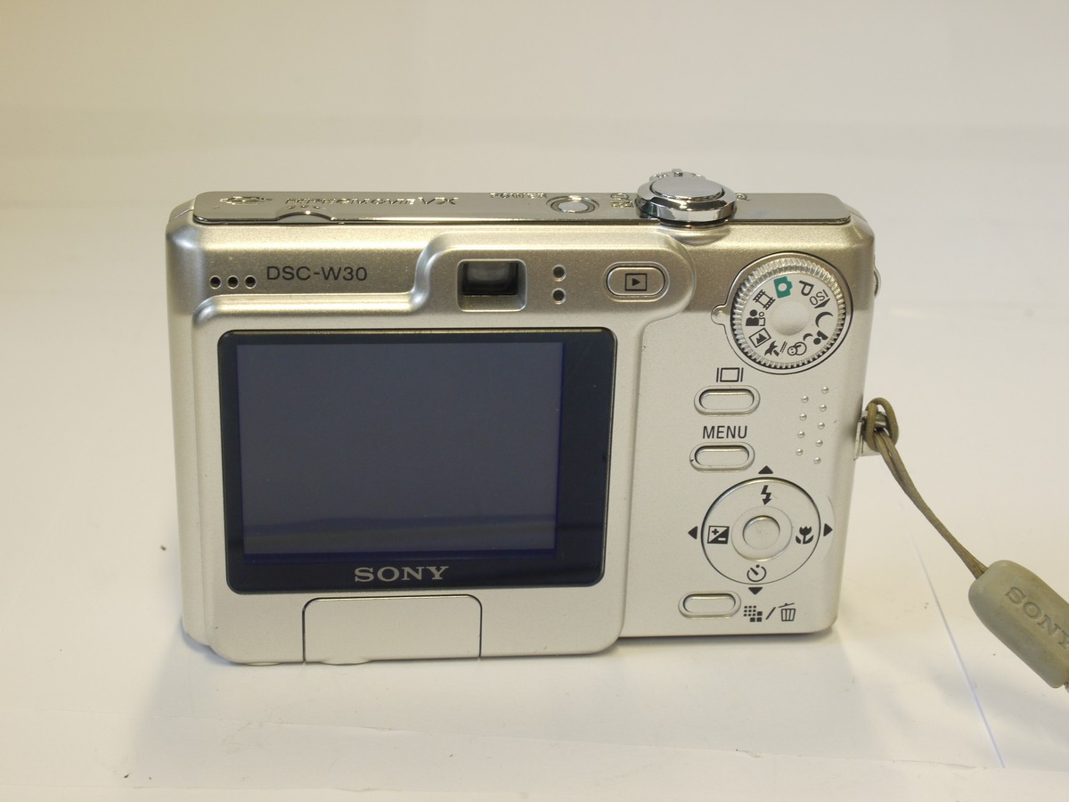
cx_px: 534
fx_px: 1853
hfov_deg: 32.2
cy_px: 401
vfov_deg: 24.4
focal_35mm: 60
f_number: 10
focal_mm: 30
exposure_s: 1/13
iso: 400
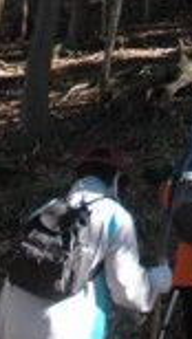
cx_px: 295
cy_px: -154
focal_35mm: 110
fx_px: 992
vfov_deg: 17.6
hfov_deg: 10.6
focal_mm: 18
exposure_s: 1/320
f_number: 3.5
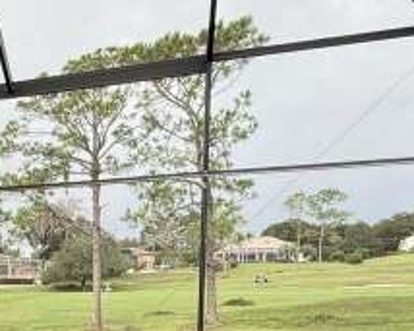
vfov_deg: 27.9
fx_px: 625
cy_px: 333
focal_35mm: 51
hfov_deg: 30.2
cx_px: -104
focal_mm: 2.22
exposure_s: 1/170
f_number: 2.2
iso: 50
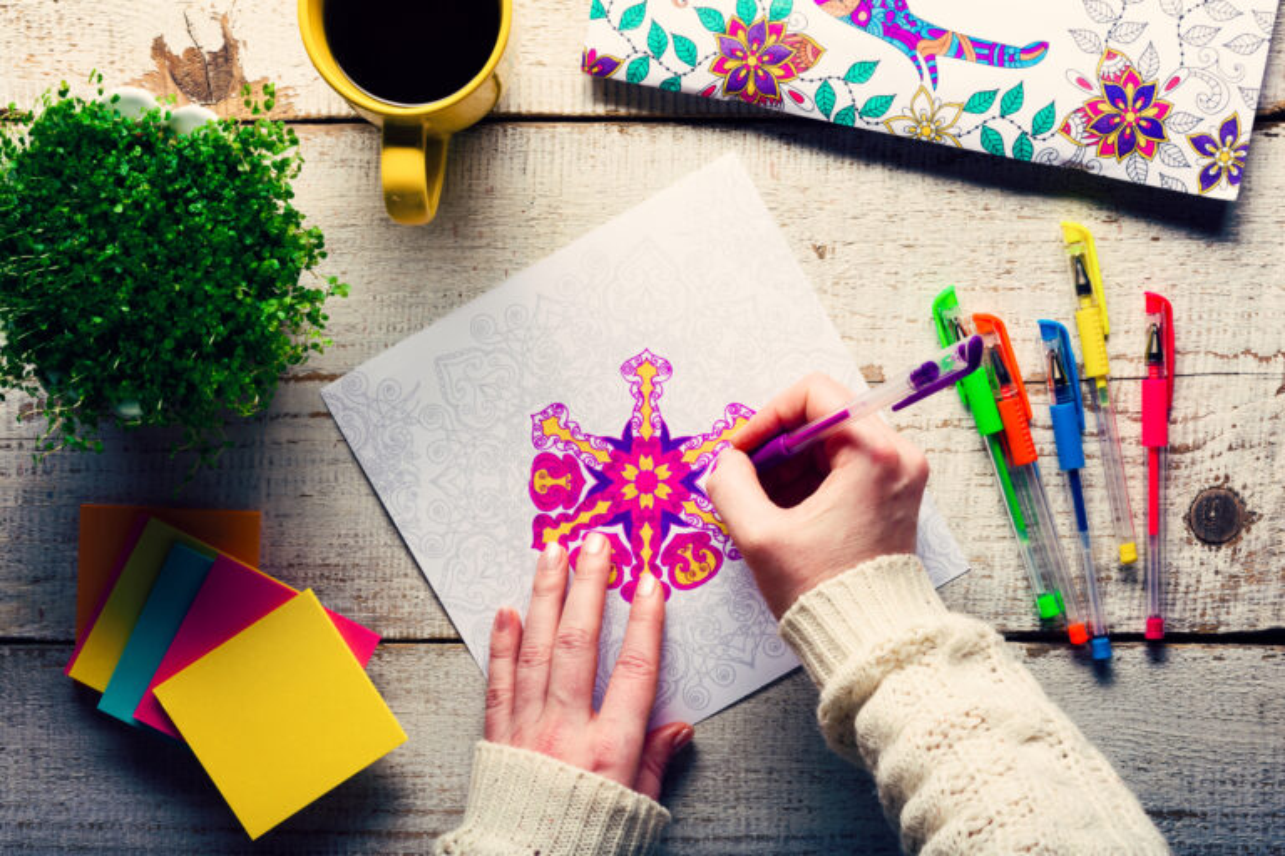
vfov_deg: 22.6
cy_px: 428
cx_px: 642
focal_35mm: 60
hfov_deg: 33.4
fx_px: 2141
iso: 125
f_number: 18
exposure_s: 1/250
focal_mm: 60
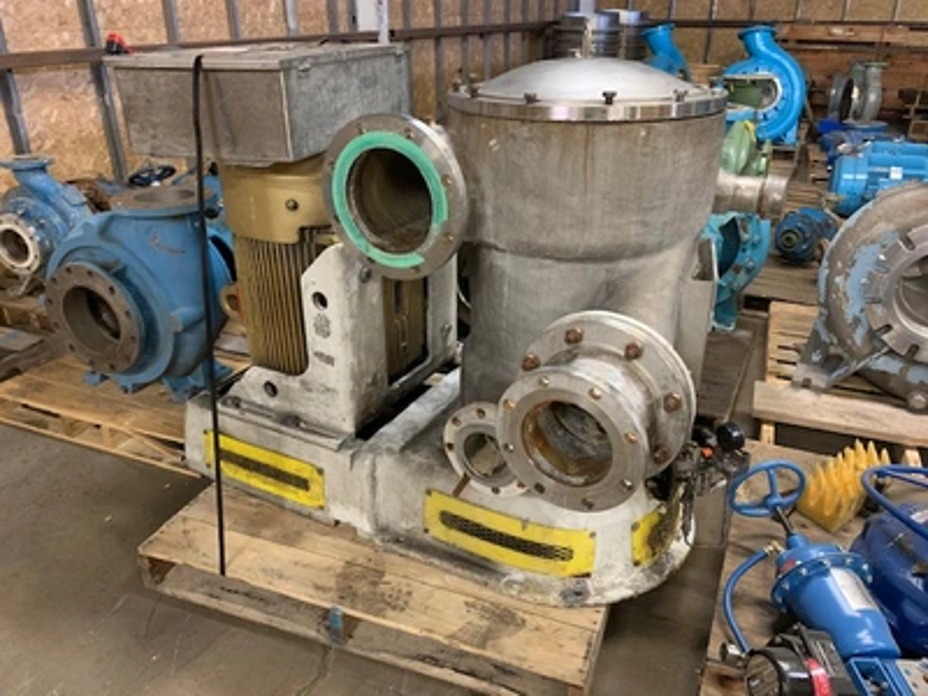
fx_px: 697
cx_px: 464
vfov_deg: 53.1
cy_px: 348
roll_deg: +0.1
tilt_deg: -26.1
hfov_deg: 67.3
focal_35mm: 26
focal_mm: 4.25
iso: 640
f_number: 1.8
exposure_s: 1/30
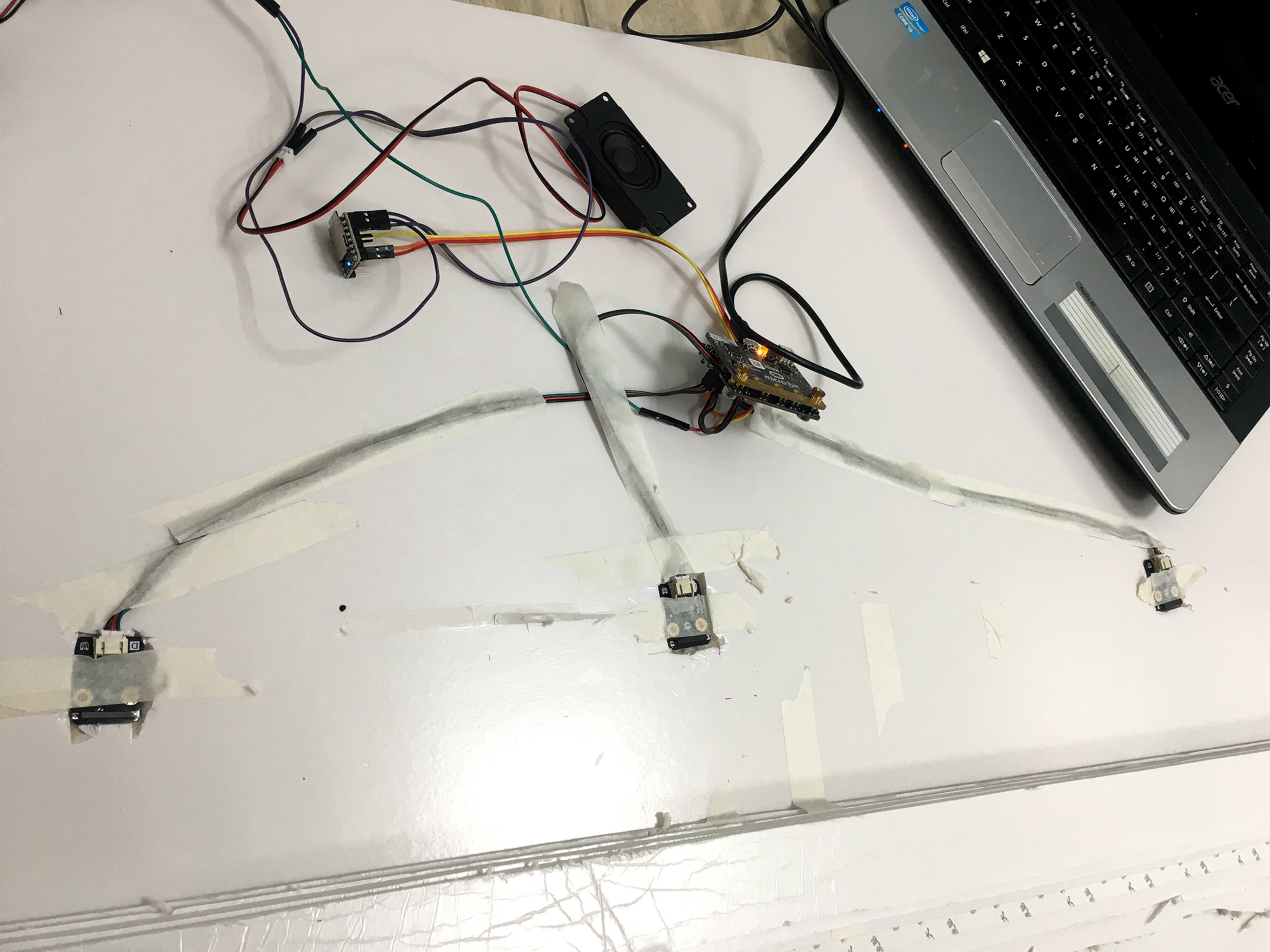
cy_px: 476
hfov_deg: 61.7
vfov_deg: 48.2
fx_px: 1064
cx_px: 635
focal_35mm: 29
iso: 64
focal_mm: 4.15
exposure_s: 1/33
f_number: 2.2
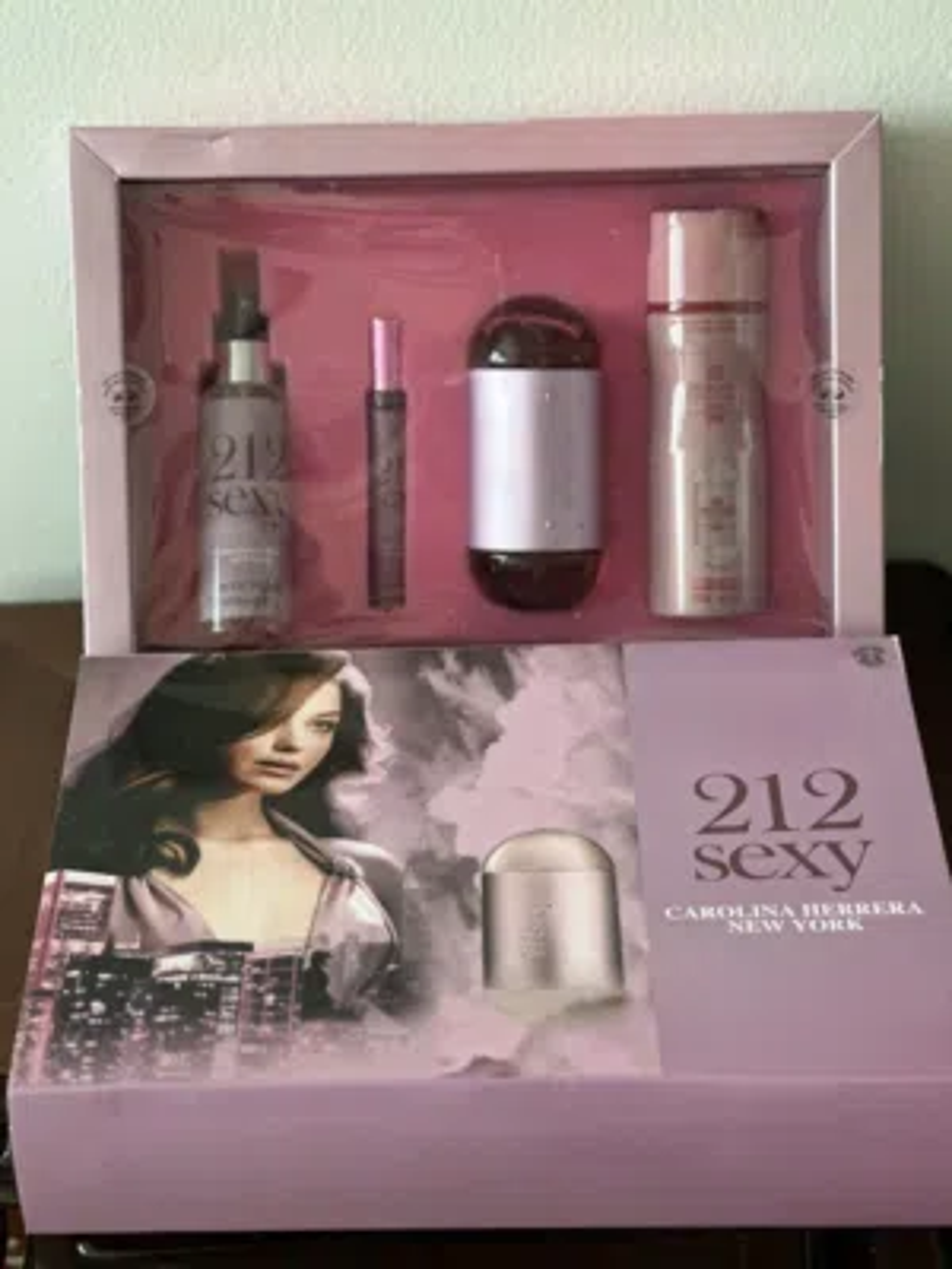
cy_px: 634
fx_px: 2824
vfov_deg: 25.3
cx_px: 476
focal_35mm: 77
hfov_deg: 19.1
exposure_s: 1/40
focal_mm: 9
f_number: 2.8
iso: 400
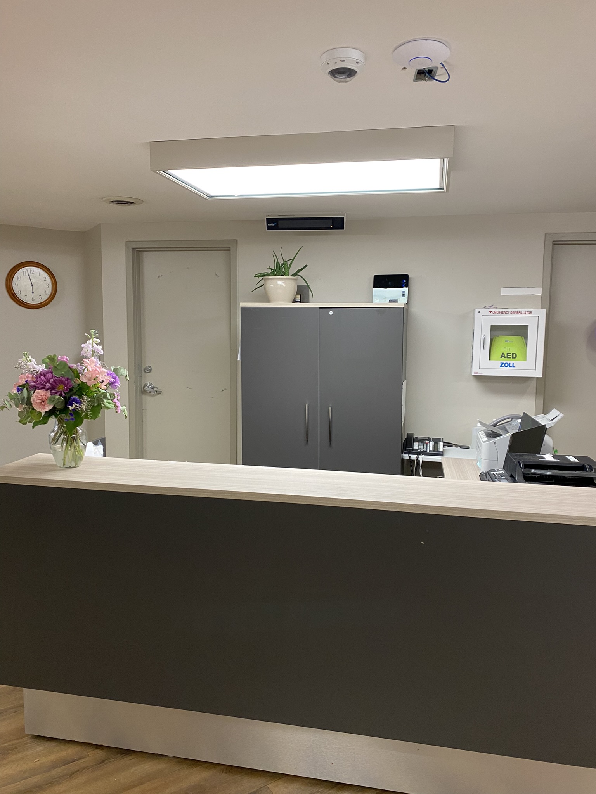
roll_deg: -0.6
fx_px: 597
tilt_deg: -6.2
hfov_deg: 53.1
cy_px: 397
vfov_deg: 67.3
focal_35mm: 26
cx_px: 298
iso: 160
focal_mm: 4.25
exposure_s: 1/60
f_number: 1.8
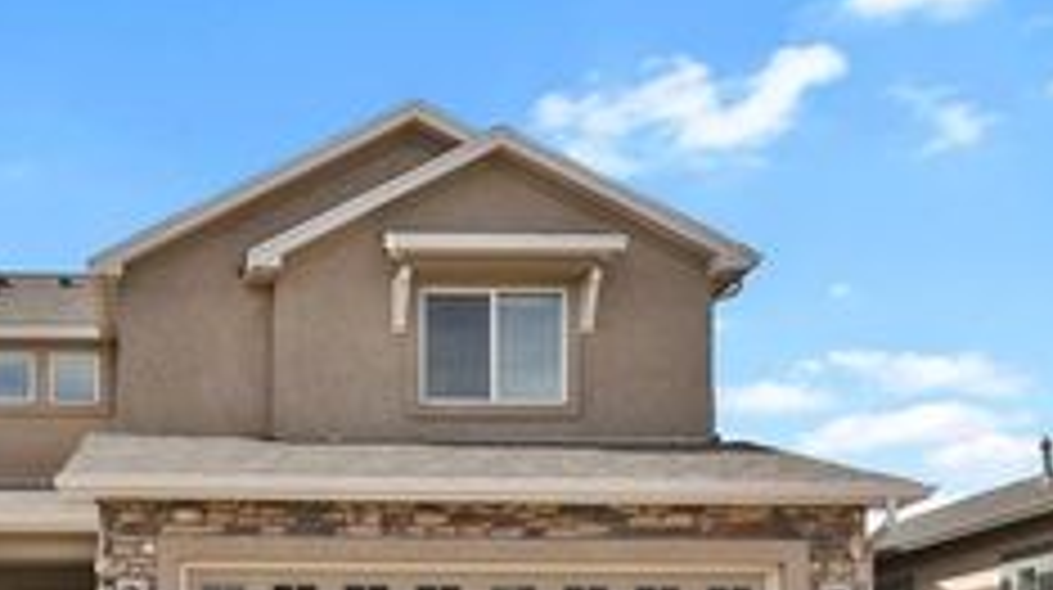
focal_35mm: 47
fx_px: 1311
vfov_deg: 23.3
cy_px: 703
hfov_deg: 41.4
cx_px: 176
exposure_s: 1/125
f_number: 8
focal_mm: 21
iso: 250
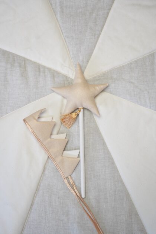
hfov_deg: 30.5
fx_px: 286
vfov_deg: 44.5
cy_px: 117
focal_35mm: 44
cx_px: 78
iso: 1000
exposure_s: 1/100
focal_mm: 44
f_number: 4.5
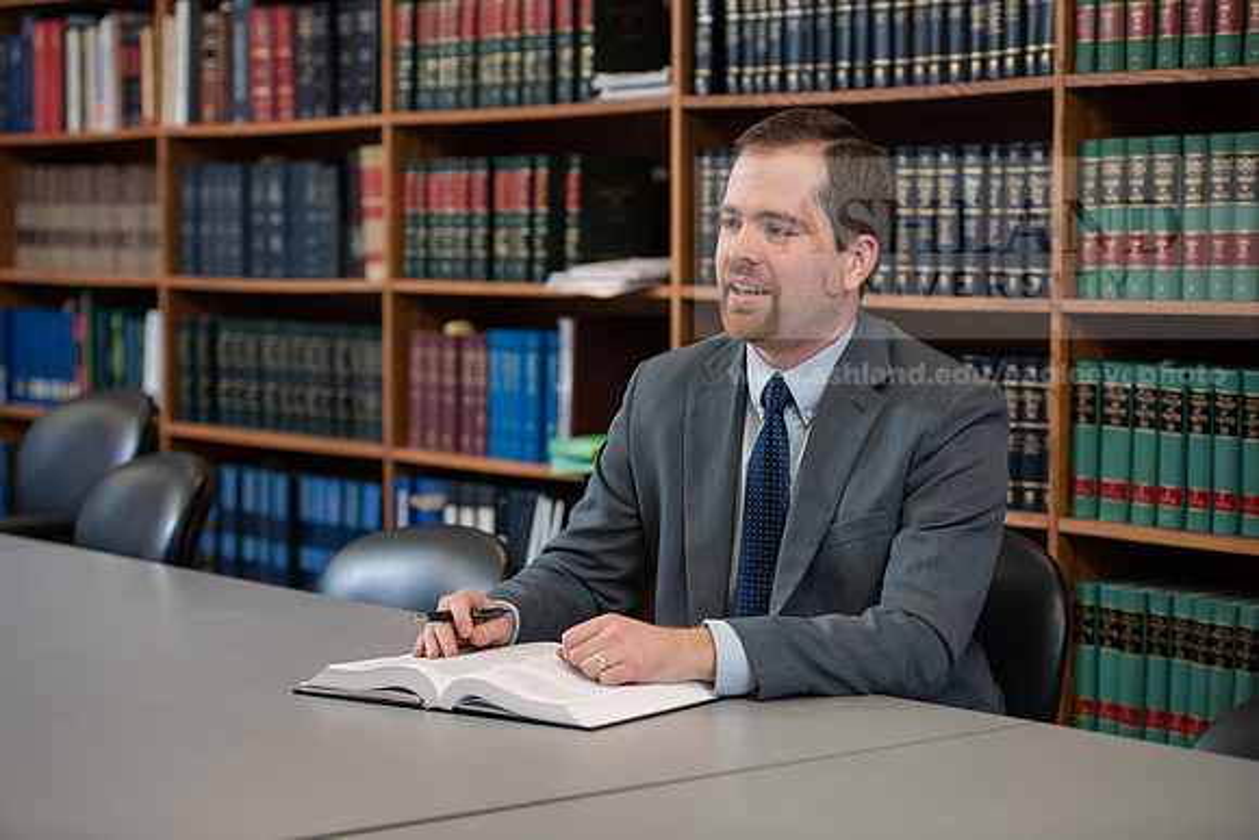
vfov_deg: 16.7
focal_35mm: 82
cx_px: 630
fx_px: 2868
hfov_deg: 24.8
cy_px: 420
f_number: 3.2
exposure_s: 1/160
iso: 800
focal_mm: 82
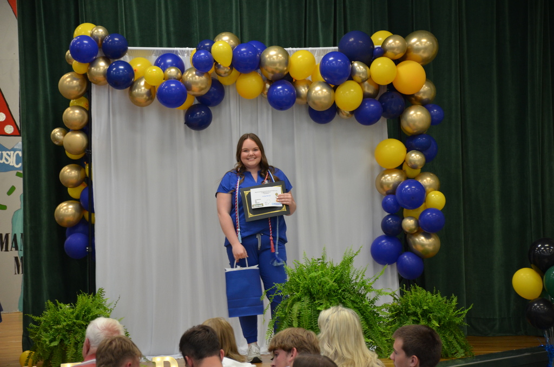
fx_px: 2073
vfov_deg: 10.1
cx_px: 277
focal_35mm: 135
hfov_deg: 15.2
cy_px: 184
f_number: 5.3
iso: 1000
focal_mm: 90
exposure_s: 1/30
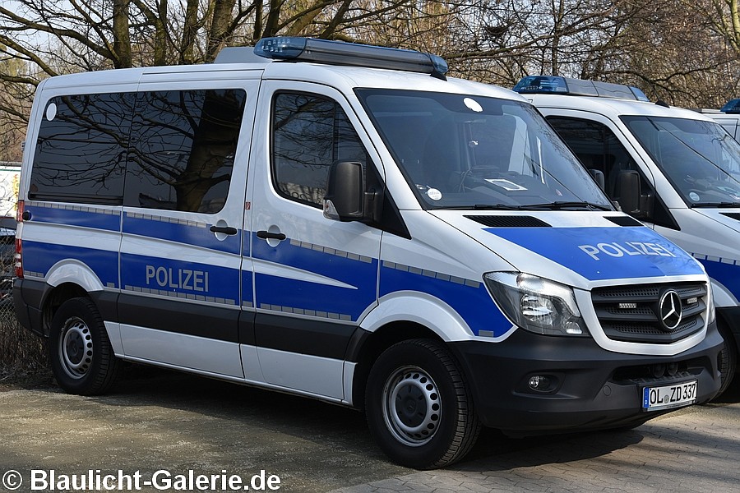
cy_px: 246
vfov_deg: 24.6
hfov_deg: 36.2
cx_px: 370
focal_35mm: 55
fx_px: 1130
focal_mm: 55
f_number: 8
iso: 200
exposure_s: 1/250
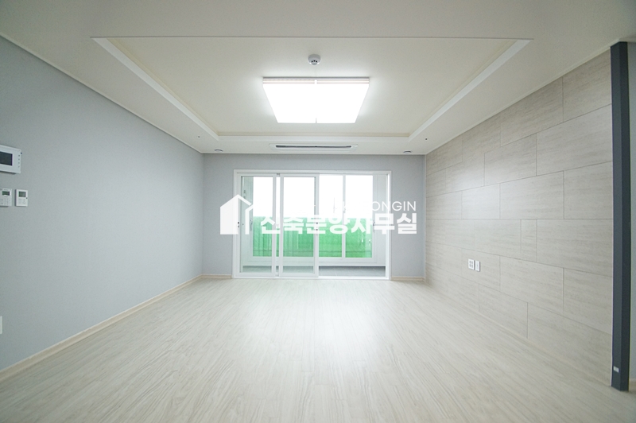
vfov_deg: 77.2
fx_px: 265
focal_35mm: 15
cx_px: 318
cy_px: 212
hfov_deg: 100.4
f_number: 4
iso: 800
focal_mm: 10
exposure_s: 1/250
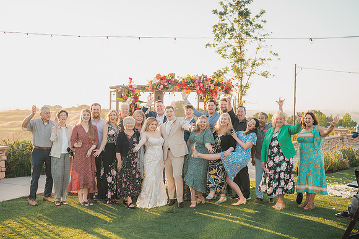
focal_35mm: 50
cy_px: 120
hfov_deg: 39.6
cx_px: 180
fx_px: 499
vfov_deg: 27.0
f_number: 2.8
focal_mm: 50
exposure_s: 1/640
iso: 200
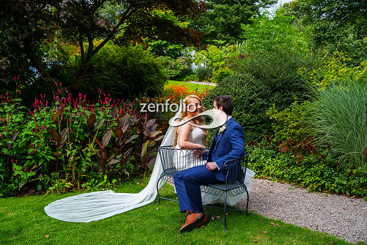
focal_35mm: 33
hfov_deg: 57.2
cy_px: 122
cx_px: 184
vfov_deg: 40.0
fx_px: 336
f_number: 5
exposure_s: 1/800
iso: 200
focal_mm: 33
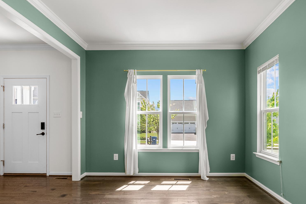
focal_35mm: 22
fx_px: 187
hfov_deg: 78.4
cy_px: 117
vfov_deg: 57.0
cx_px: 165
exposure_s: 1/25
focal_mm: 16
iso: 640
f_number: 8
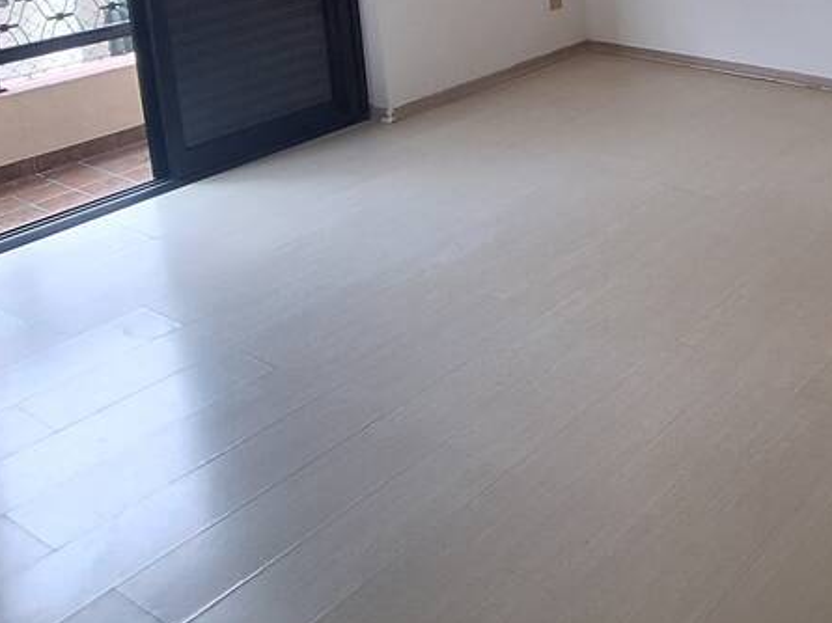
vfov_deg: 30.9
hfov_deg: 40.3
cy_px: -48
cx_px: 795
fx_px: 1009
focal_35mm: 42
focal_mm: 1.74
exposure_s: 1/60
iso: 64
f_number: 2.2
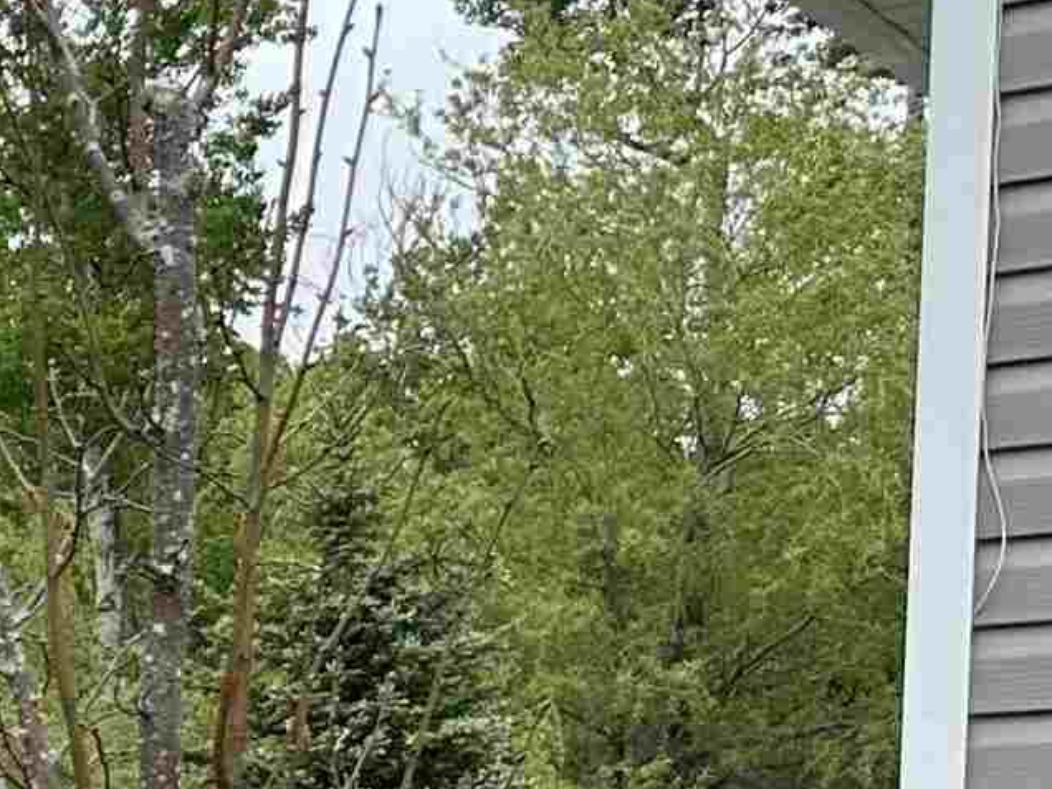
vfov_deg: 11.8
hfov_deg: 13.3
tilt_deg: -6.8
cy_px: 1413
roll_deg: +2.8
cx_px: -1355
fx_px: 3525
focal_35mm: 116
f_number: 1.78
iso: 80
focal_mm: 6.86
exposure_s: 1/1131
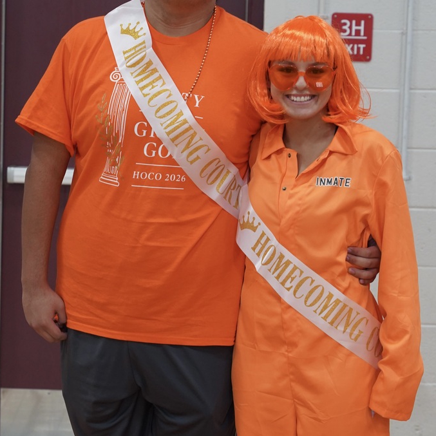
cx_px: 218
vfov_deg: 19.3
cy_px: 175
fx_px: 1282
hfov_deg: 19.3
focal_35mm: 90
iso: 1600
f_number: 4
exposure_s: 1/160
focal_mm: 70
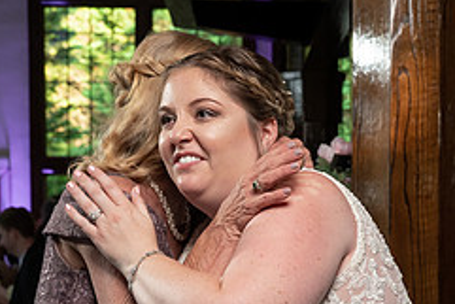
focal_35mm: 113
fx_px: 1429
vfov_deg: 12.0
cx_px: 323
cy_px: 296
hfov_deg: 18.0
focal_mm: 43
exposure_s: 1/200
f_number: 5.6
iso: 2000
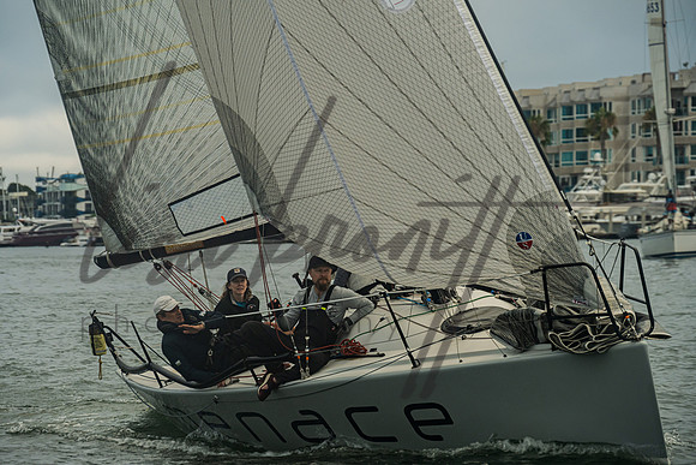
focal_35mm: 170
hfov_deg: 12.1
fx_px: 3291
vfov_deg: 8.1
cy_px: 226
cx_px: 317
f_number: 6.3
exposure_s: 1/160
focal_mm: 150
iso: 250
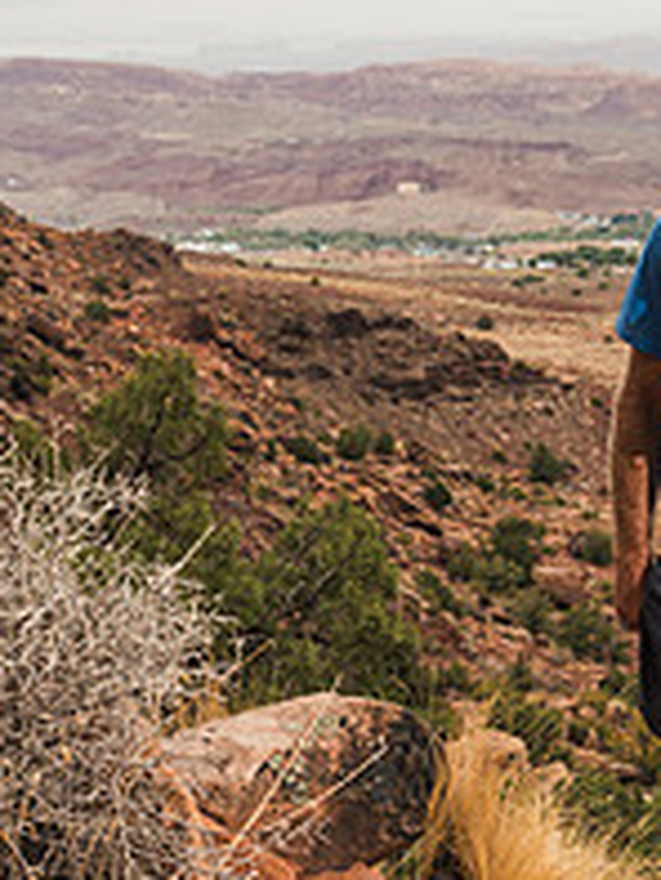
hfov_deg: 12.1
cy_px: 503
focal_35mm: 122
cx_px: 558
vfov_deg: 16.1
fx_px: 3103
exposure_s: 1/320
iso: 200
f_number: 6.3
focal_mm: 42
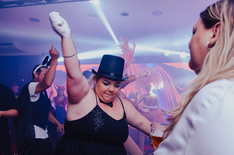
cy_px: 83
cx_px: 125
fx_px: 201
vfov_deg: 42.1
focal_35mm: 31
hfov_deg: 60.3
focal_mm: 18
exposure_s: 1/60
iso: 320
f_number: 2.8
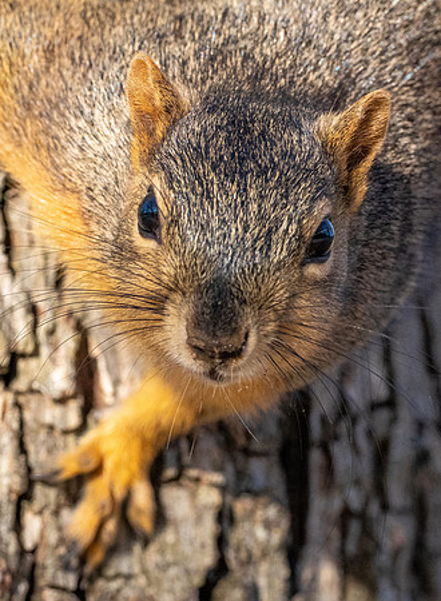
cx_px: 231
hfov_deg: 1.5
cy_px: 335
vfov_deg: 2.0
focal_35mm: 977
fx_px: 16841
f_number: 5.6
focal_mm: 300
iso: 1250
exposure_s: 1/1250
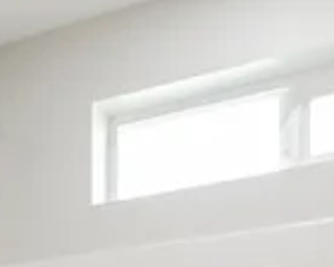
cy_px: 499
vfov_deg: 14.0
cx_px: -274
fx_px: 949
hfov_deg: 16.5
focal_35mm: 96
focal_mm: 14
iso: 400
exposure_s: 1/30
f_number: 5.6
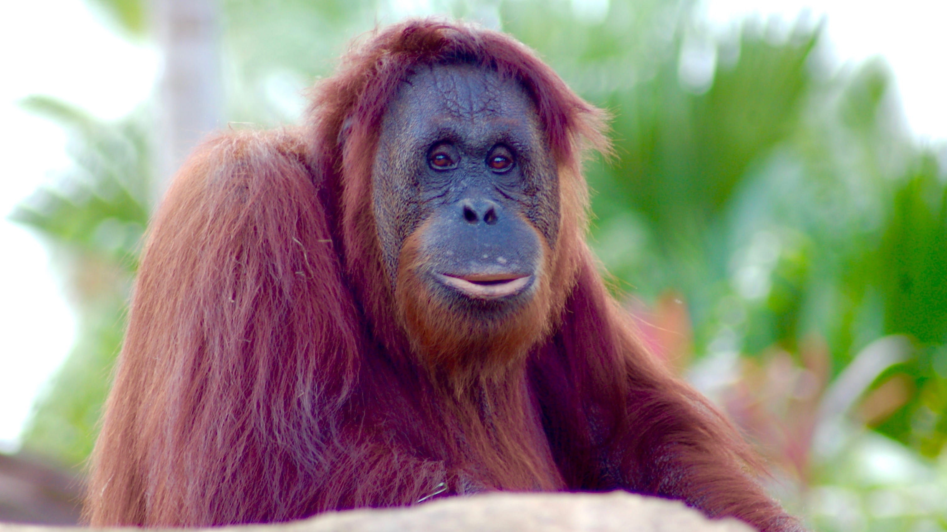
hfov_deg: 4.6
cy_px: 234
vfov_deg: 2.6
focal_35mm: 472
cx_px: 474
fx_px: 11851
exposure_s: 1/125
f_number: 6
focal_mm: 300
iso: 400
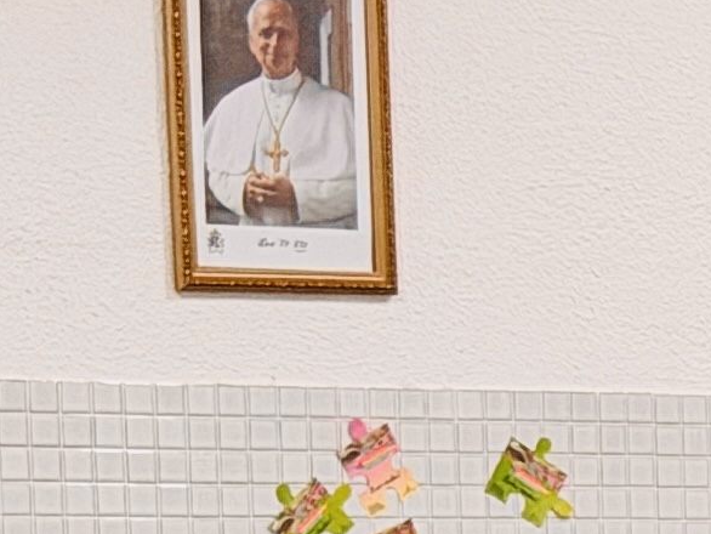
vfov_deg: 4.4
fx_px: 6781
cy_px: 1228
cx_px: 2288
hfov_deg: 5.6
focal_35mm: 330
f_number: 1.78
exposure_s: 1/59
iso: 250
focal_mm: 6.76
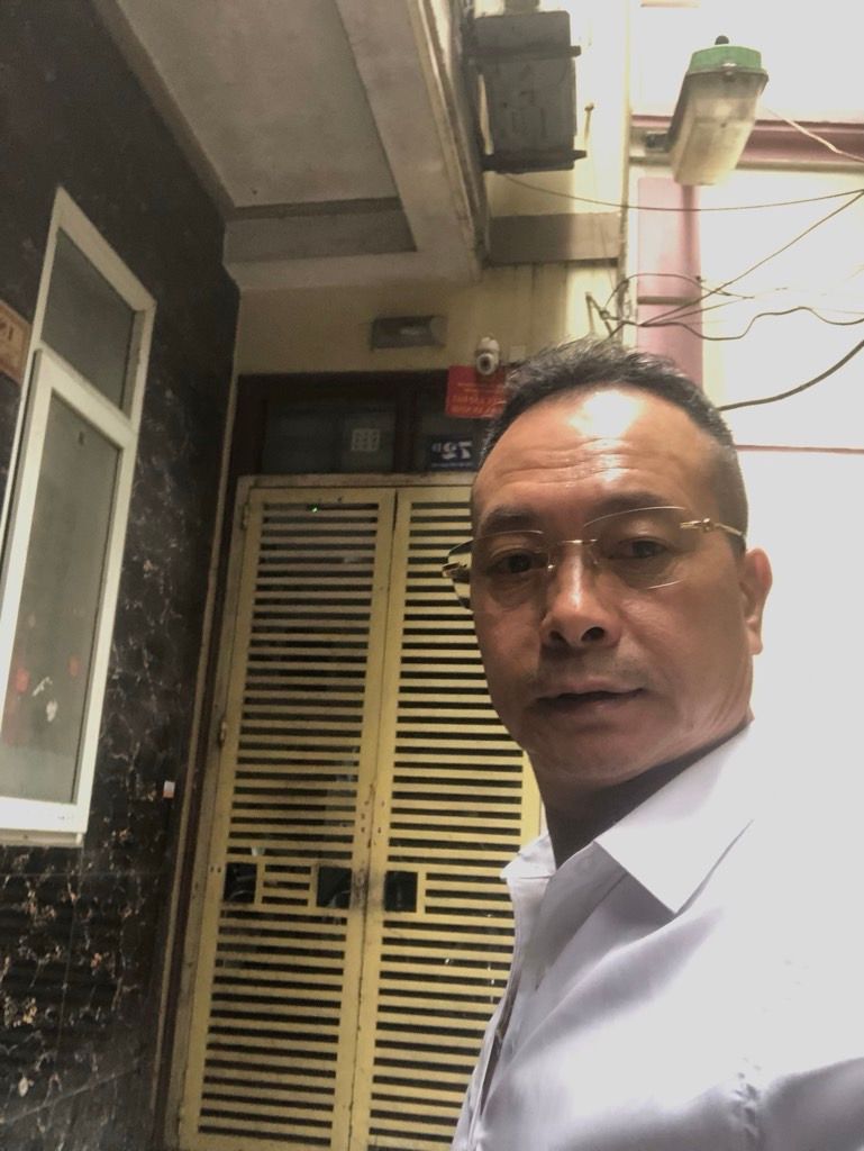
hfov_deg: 44.2
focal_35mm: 32
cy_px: 576
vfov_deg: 56.8
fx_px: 1064
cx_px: 432
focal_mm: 2.87
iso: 320
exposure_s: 1/50
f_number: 2.2
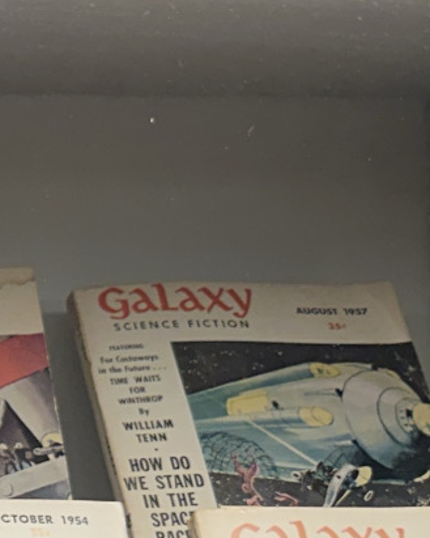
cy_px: 484
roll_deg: -0.3
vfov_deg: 16.6
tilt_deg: +0.3
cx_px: -609
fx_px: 1813
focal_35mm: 114
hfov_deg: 11.2
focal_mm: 6.86
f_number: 1.78
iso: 125
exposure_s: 1/120
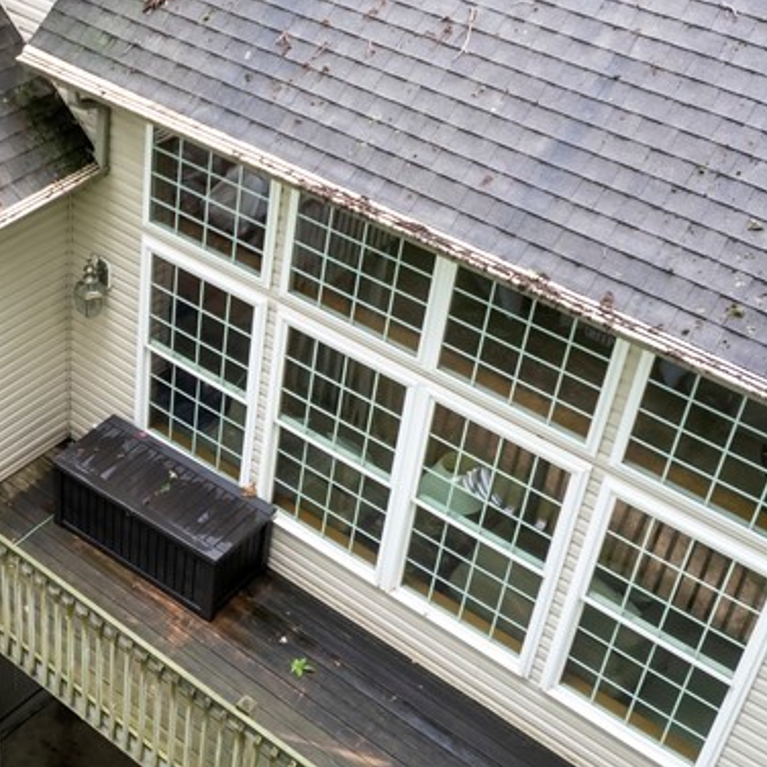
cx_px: 59
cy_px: 313
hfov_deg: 30.1
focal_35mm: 54
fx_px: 1354
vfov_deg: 31.6
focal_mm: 8.38
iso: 100
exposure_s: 1/50
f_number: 2.8
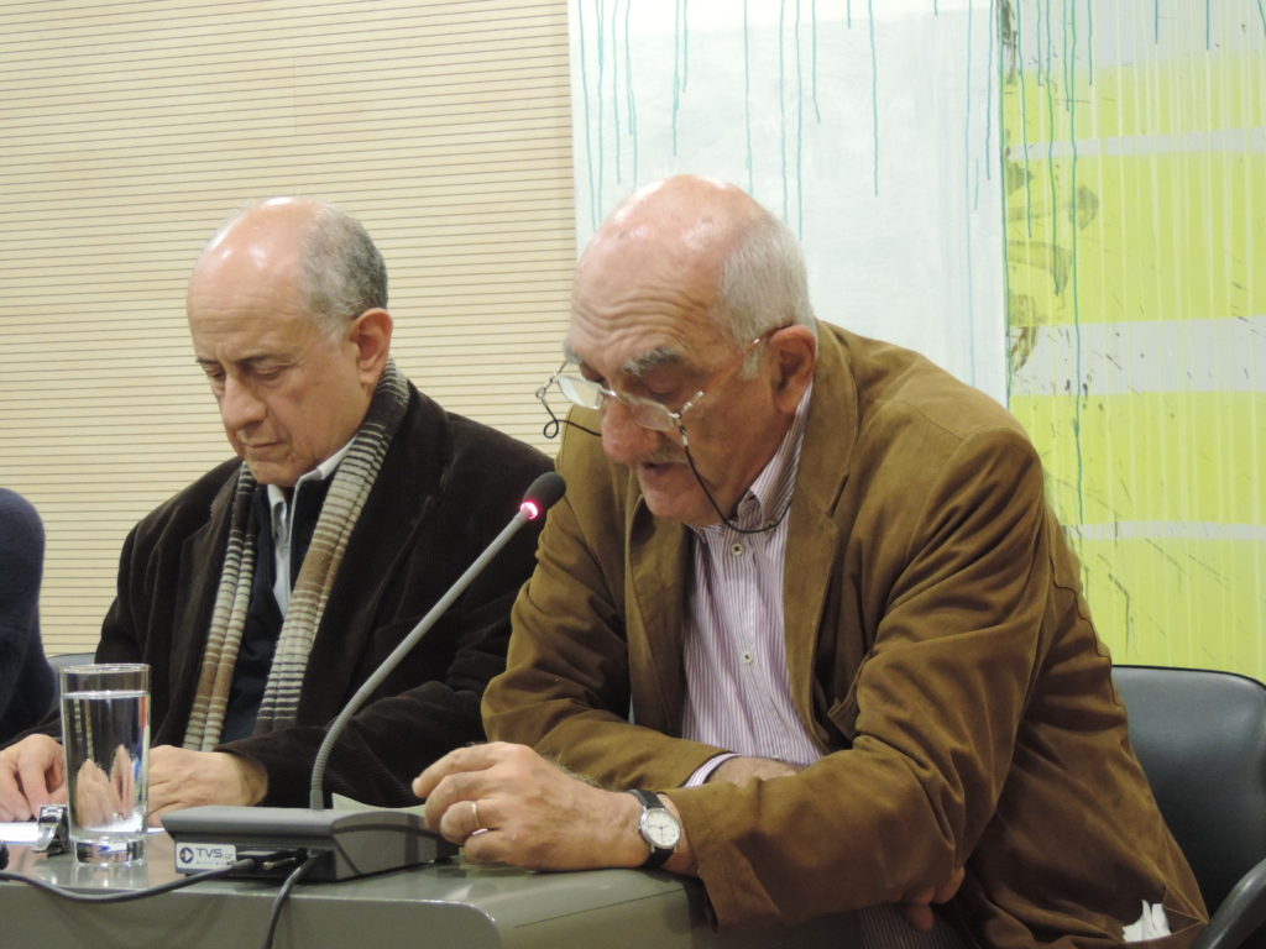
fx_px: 3840
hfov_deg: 18.7
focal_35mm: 105
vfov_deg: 14.1
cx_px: 633
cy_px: 474
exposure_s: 1/20
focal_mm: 18.7
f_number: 4.2
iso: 800
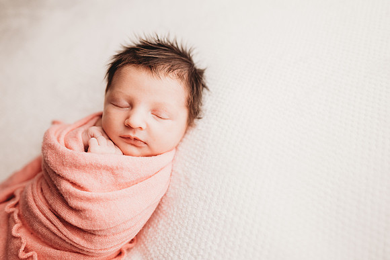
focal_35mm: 24
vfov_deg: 53.2
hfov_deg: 73.7
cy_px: 130
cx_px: 195
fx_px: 260
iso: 100
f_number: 2.5
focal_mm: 24
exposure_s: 1/160
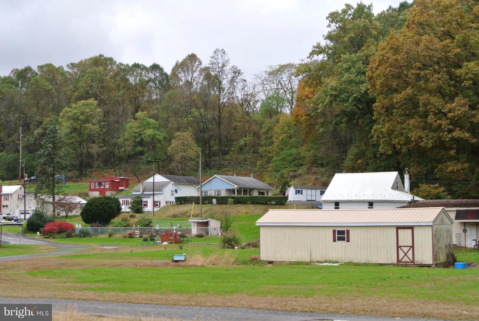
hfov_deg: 31.9
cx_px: 240
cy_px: 160
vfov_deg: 21.6
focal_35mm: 63
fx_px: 839
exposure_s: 1/60
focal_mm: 23.6
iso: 400
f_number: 8
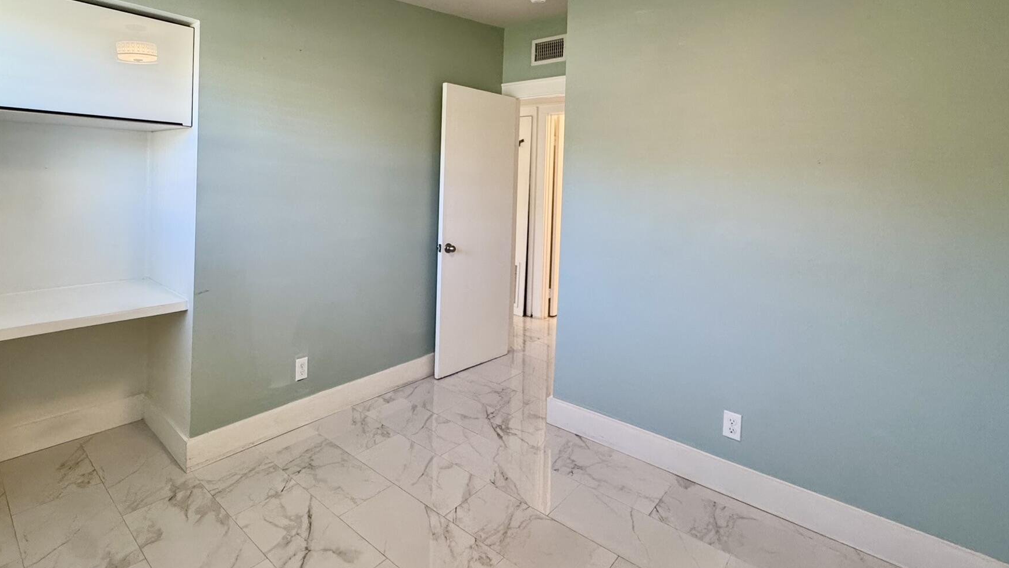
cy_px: 186
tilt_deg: -1.4
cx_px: 444
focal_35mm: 18
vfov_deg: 59.5
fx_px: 482
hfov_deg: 92.2
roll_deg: -3.0
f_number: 2.2
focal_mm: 2.22
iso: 250
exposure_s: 1/120
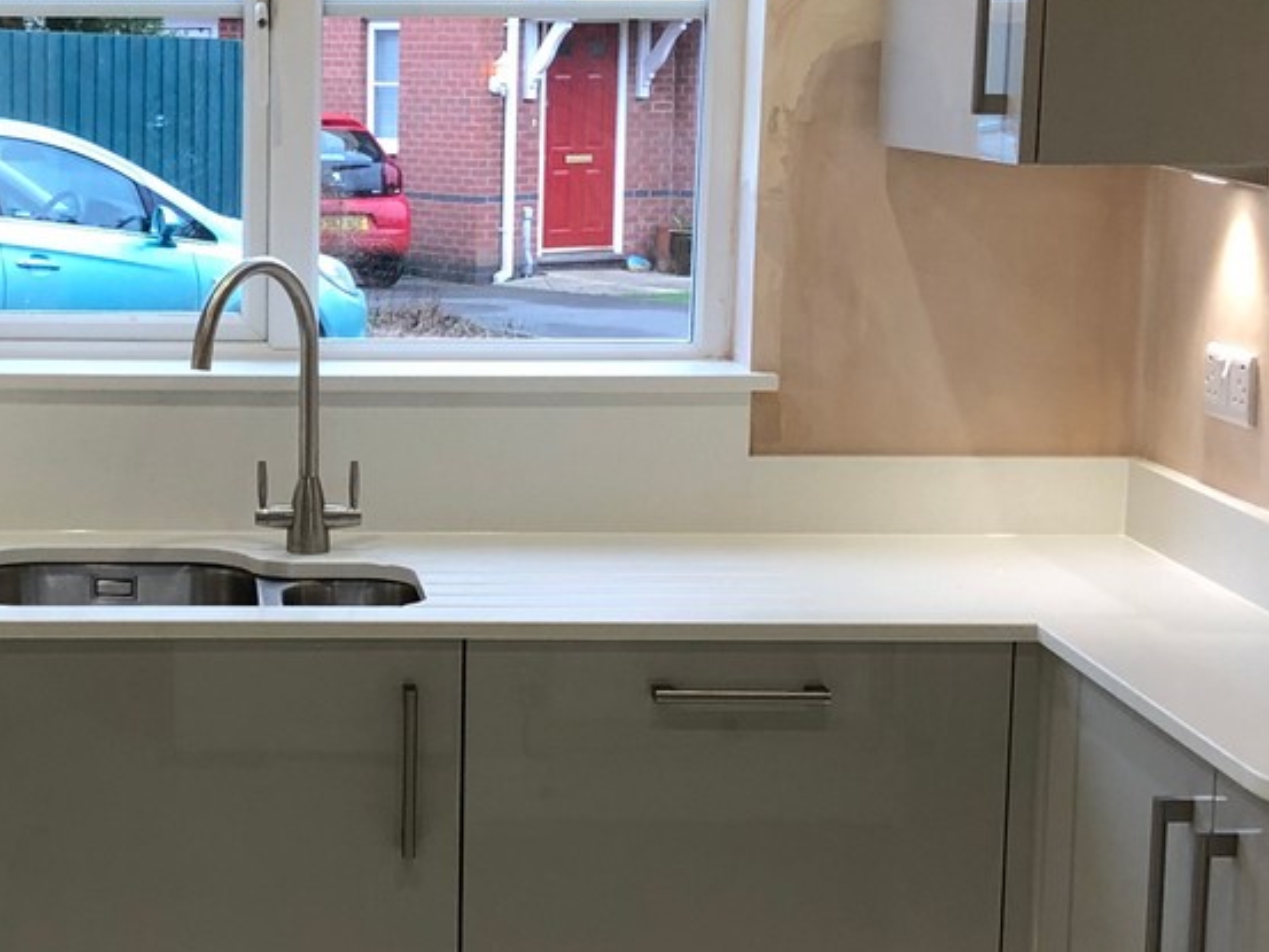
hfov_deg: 23.7
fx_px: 2970
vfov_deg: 18.2
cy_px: 534
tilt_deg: -9.8
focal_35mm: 81
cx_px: 213
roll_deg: +1.1
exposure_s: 1/33
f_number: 1.8
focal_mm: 3.99
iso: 25
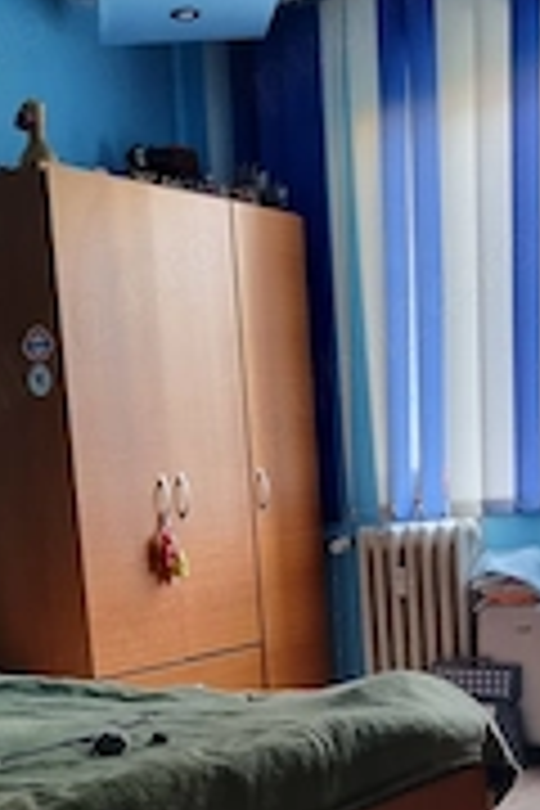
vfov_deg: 31.5
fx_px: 1350
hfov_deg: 22.6
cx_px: 234
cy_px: 756
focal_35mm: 60
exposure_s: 1/50
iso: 400
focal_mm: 5.4
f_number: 1.8
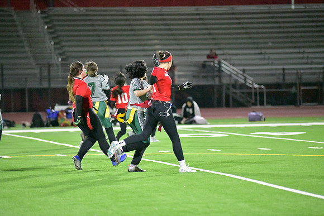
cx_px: 162
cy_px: 108
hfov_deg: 10.3
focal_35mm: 200
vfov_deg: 6.9
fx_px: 1800
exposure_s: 1/2500
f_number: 3.2
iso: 25600
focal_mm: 200
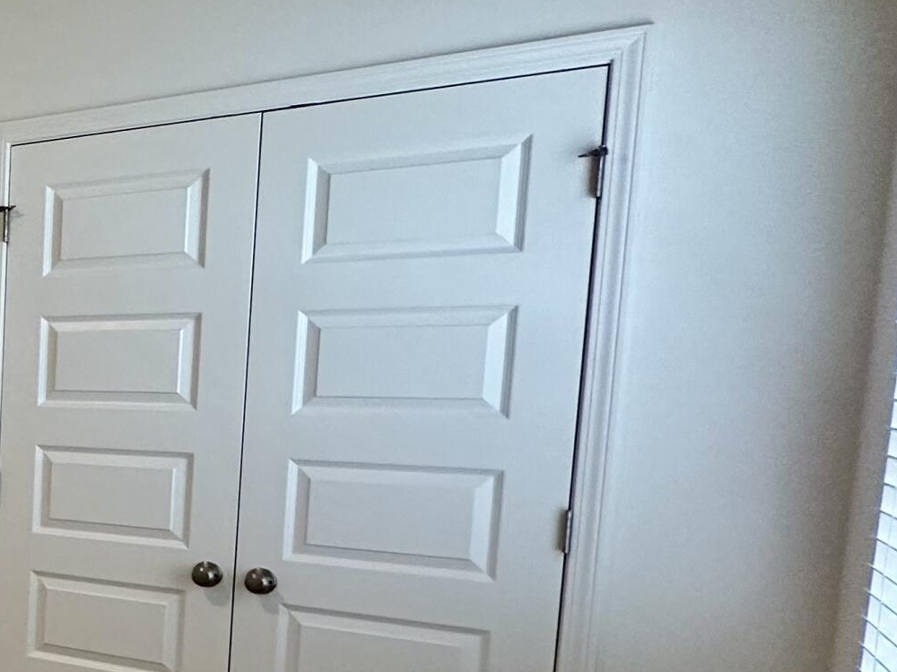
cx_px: -443
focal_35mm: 42
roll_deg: -0.4
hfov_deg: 28.8
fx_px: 1088
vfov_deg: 33.9
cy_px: 472
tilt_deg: -5.6
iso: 200
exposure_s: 1/120
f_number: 2.2
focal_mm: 2.22
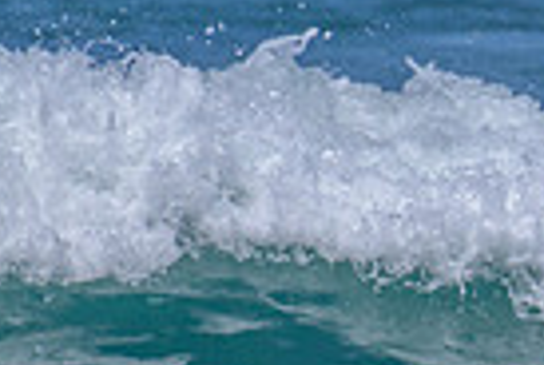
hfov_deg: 0.6
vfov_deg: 0.4
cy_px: 458
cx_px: 834
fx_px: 51217
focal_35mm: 3382
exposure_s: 1/2000
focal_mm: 800
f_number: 11
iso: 400
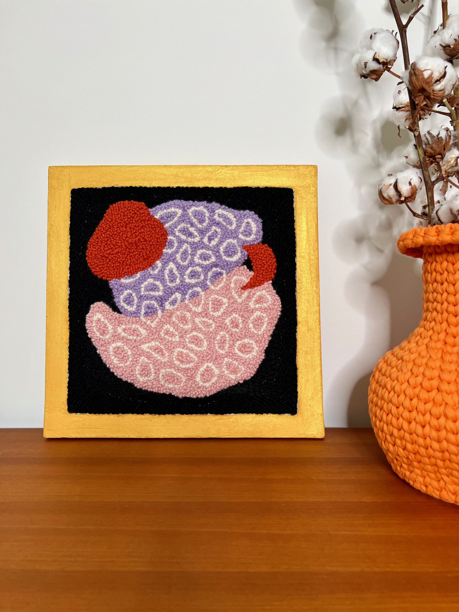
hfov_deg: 53.1
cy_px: 306
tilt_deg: -4.0
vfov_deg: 67.3
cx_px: 230
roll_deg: +0.9
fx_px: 460
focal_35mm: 26
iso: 125
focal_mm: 5.7
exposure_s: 1/121
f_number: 1.5
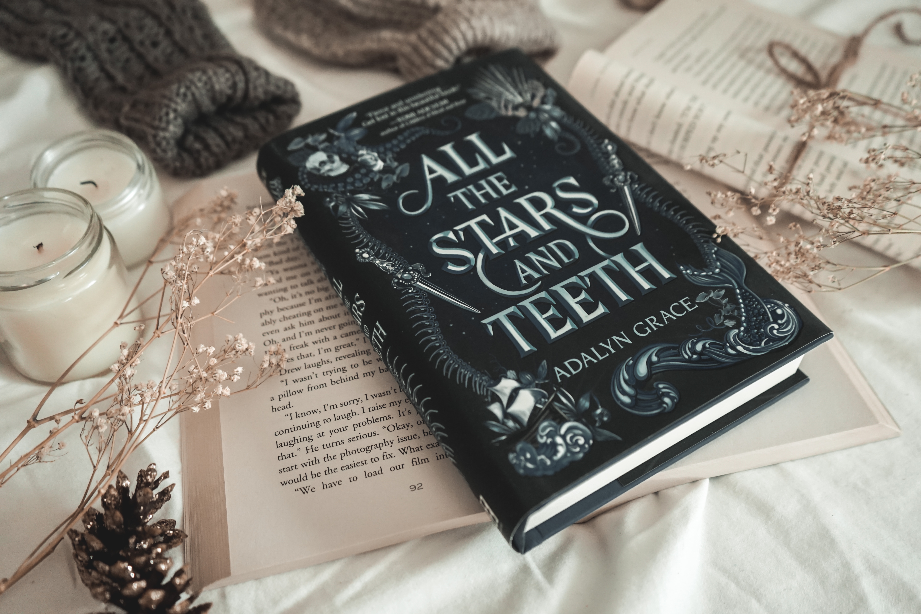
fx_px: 819
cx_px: 460
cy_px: 307
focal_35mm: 32
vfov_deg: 41.1
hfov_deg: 58.7
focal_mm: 32
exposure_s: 1/60
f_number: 4
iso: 1600
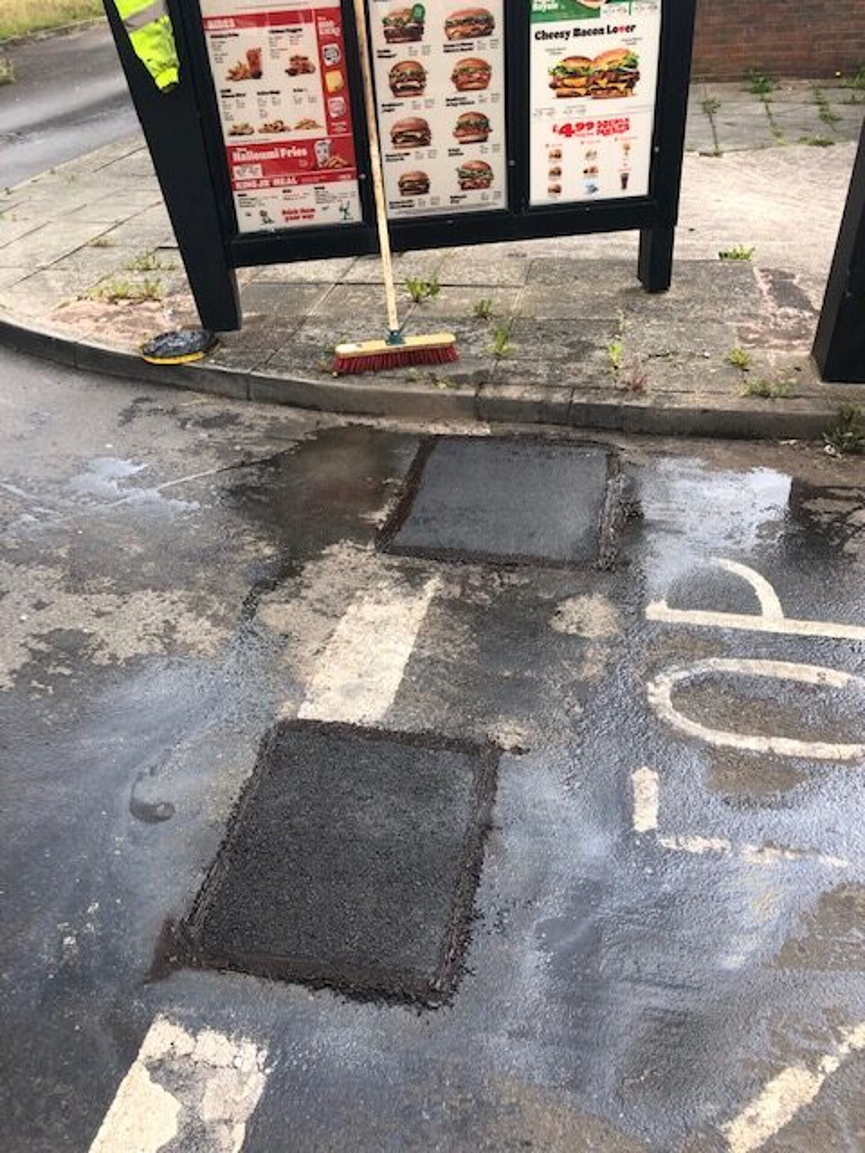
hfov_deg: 49.7
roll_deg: +5.8
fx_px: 933
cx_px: 432
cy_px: 576
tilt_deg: -33.0
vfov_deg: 63.4
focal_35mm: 28
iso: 20
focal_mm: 3.99
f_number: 1.8
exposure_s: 1/631
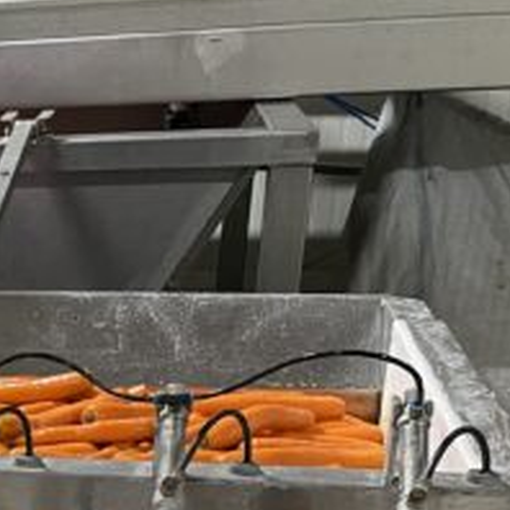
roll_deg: +3.4
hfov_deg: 16.3
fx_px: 1484
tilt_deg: -21.6
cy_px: 616
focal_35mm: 89
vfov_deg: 18.5
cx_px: -417
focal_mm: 4.2
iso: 125
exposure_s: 1/50
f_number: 1.6
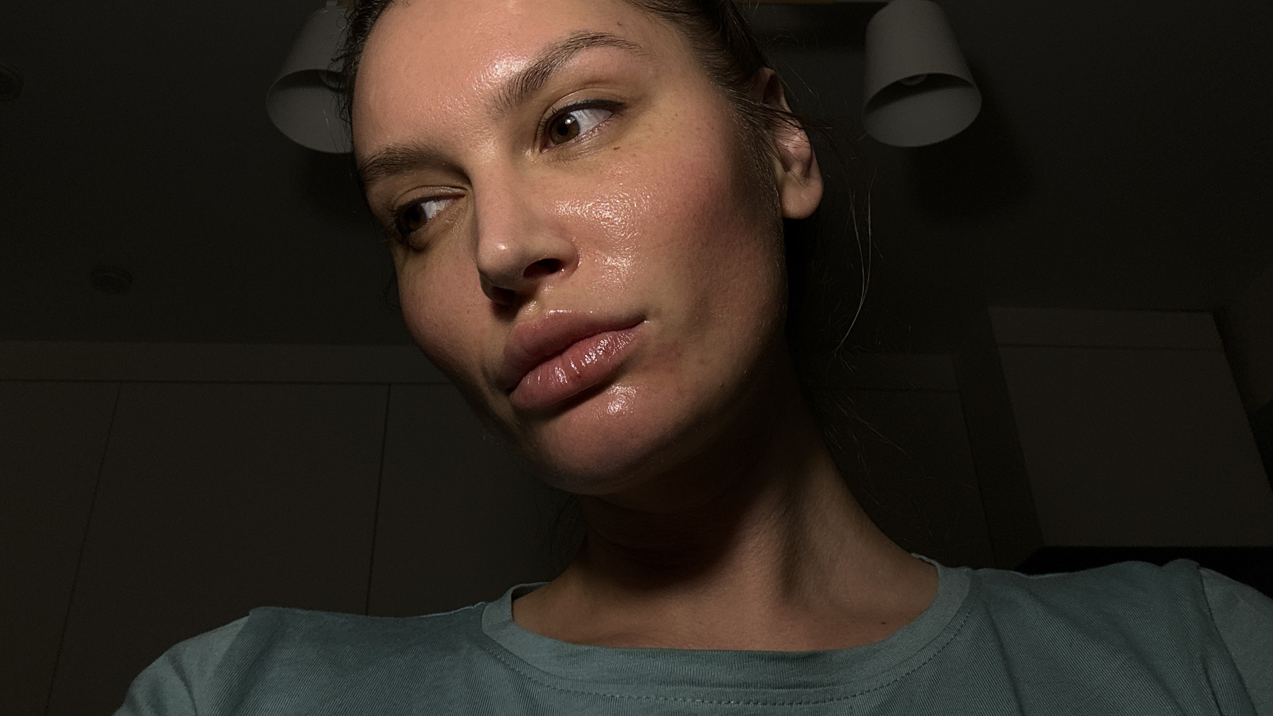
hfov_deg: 59.5
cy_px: 253
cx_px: 642
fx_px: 1114
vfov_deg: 35.4
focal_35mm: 33
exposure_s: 1/100
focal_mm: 2.69
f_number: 1.9
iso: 64
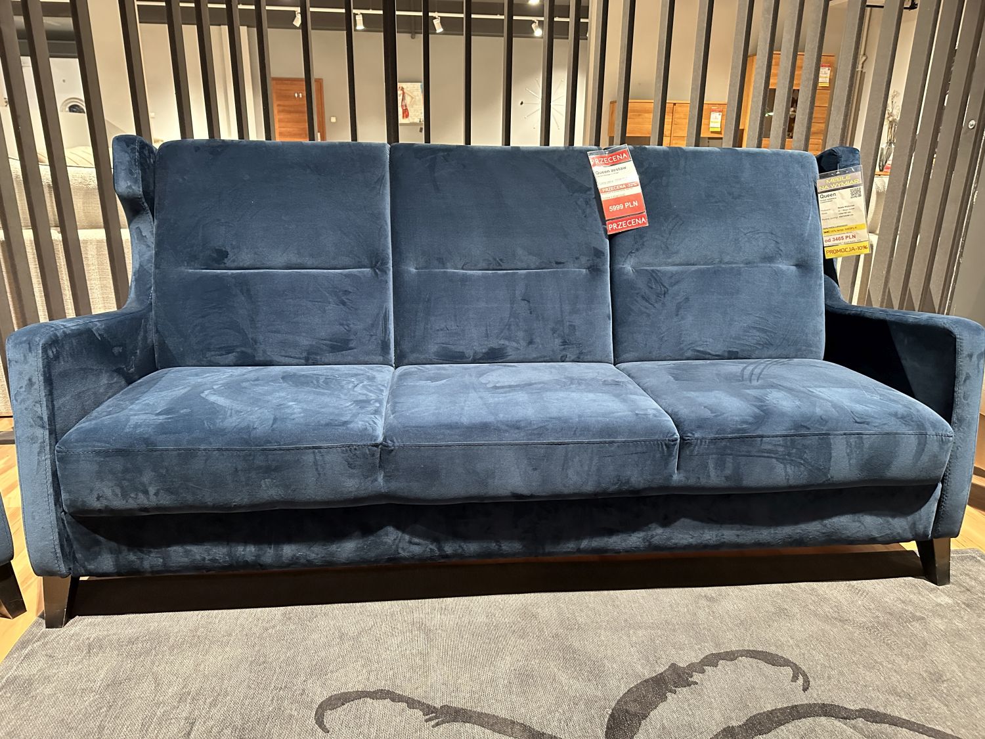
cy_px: 370
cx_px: 492
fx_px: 683
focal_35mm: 24
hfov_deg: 71.6
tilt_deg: -17.7
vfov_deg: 56.8
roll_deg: -0.7
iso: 800
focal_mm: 6.86
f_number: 1.78
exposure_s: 1/60
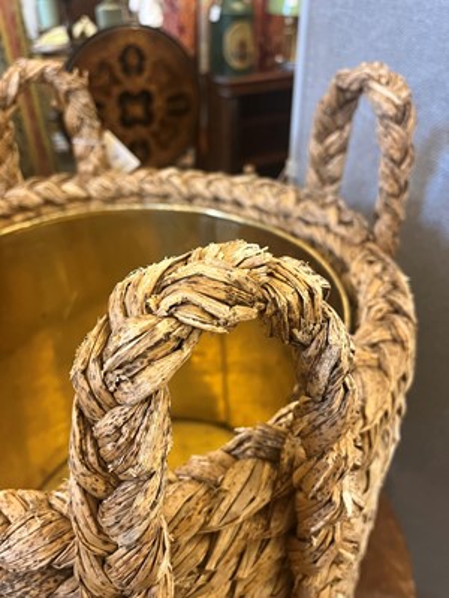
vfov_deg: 67.3
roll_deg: -0.1
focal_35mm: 26
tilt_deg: -33.1
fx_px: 450
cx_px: 224
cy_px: 299
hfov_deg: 53.1
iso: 250
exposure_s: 1/50
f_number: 1.6
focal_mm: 5.1
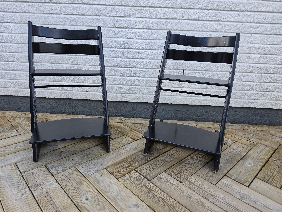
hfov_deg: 73.9
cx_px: 141
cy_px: 106
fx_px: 187
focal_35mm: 23
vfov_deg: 58.9
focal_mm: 6.5
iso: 20
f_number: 1.4
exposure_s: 1/180
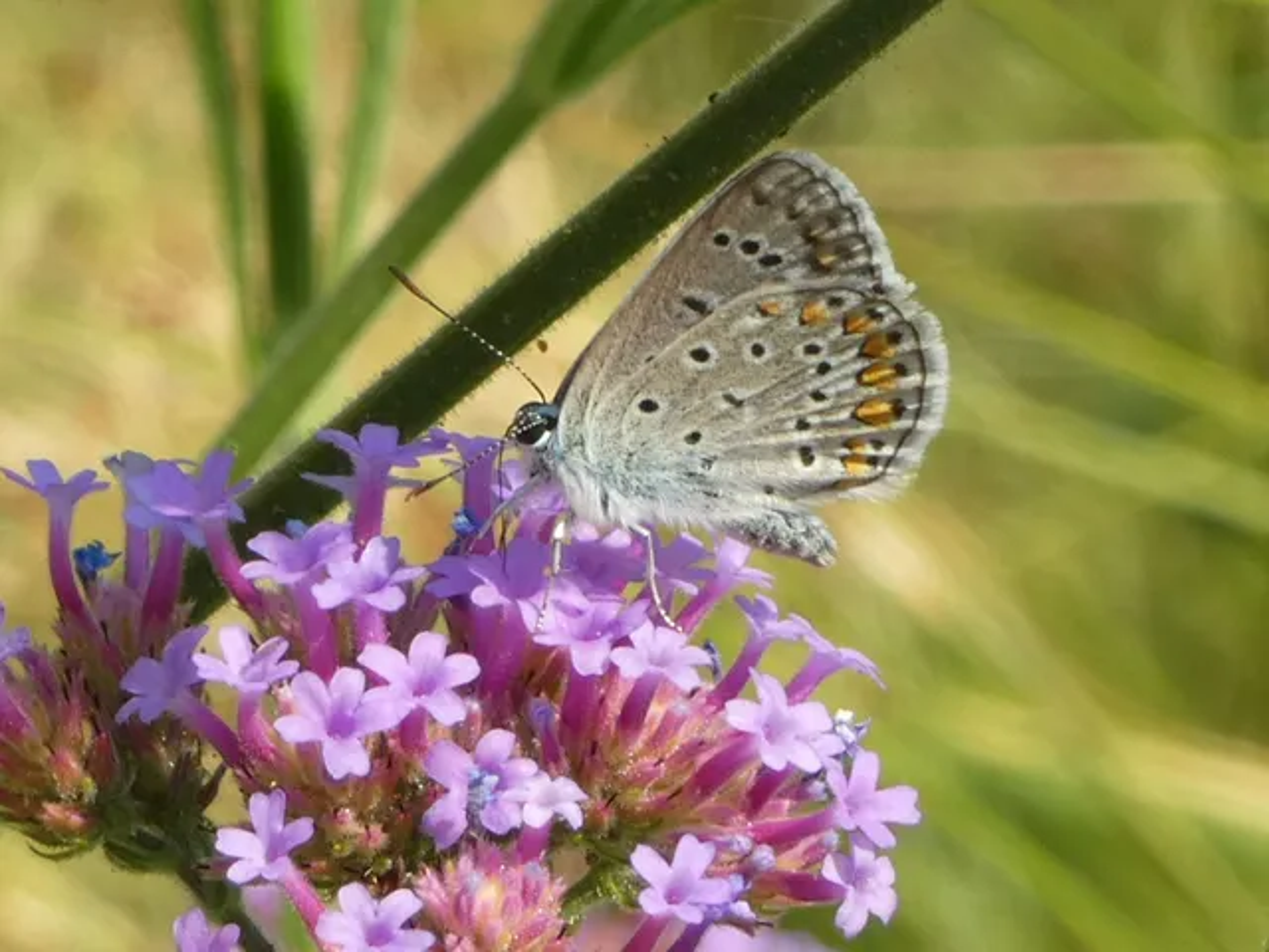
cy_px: 476
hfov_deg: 5.0
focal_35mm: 400
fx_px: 14664
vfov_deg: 3.7
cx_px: 634
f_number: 5.6
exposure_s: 1/100
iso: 80
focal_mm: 71.7
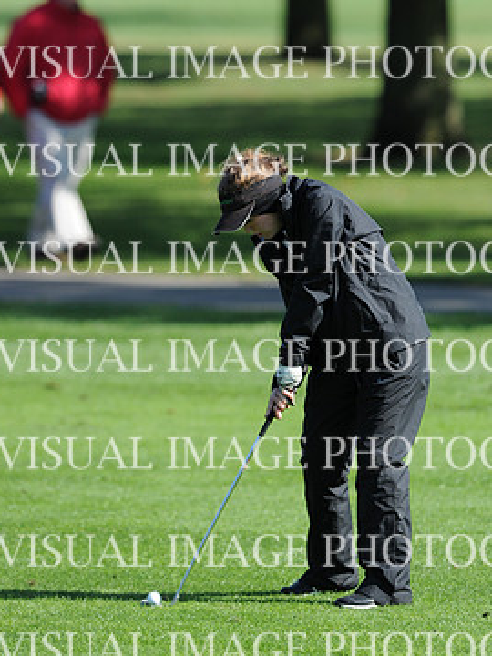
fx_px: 11731
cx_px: 310
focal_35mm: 619
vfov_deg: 3.2
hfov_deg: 2.4
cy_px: 208
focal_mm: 400
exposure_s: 1/2500
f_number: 4.5
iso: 500
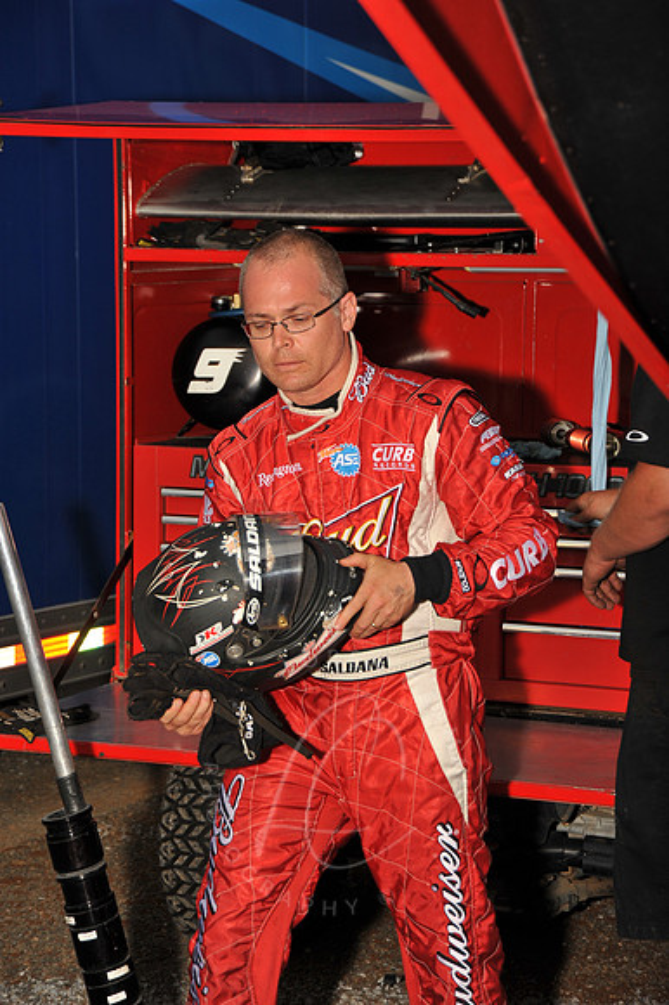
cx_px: 334
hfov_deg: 11.4
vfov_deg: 17.1
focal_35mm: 120
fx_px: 3349
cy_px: 502
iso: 500
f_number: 9
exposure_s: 1/320
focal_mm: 120
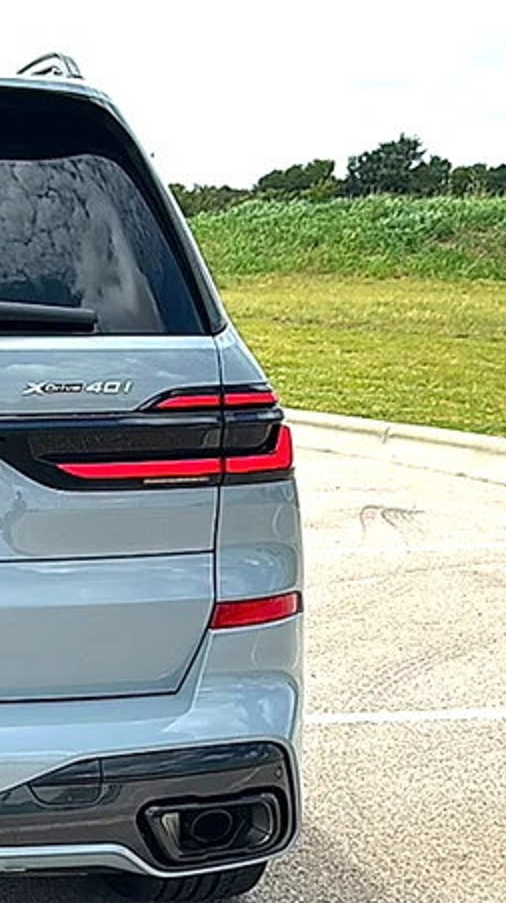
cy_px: 522
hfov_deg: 17.0
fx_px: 1578
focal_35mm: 66
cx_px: -172
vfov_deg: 31.9
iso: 80
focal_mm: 6.86
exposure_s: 1/4386
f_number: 1.78
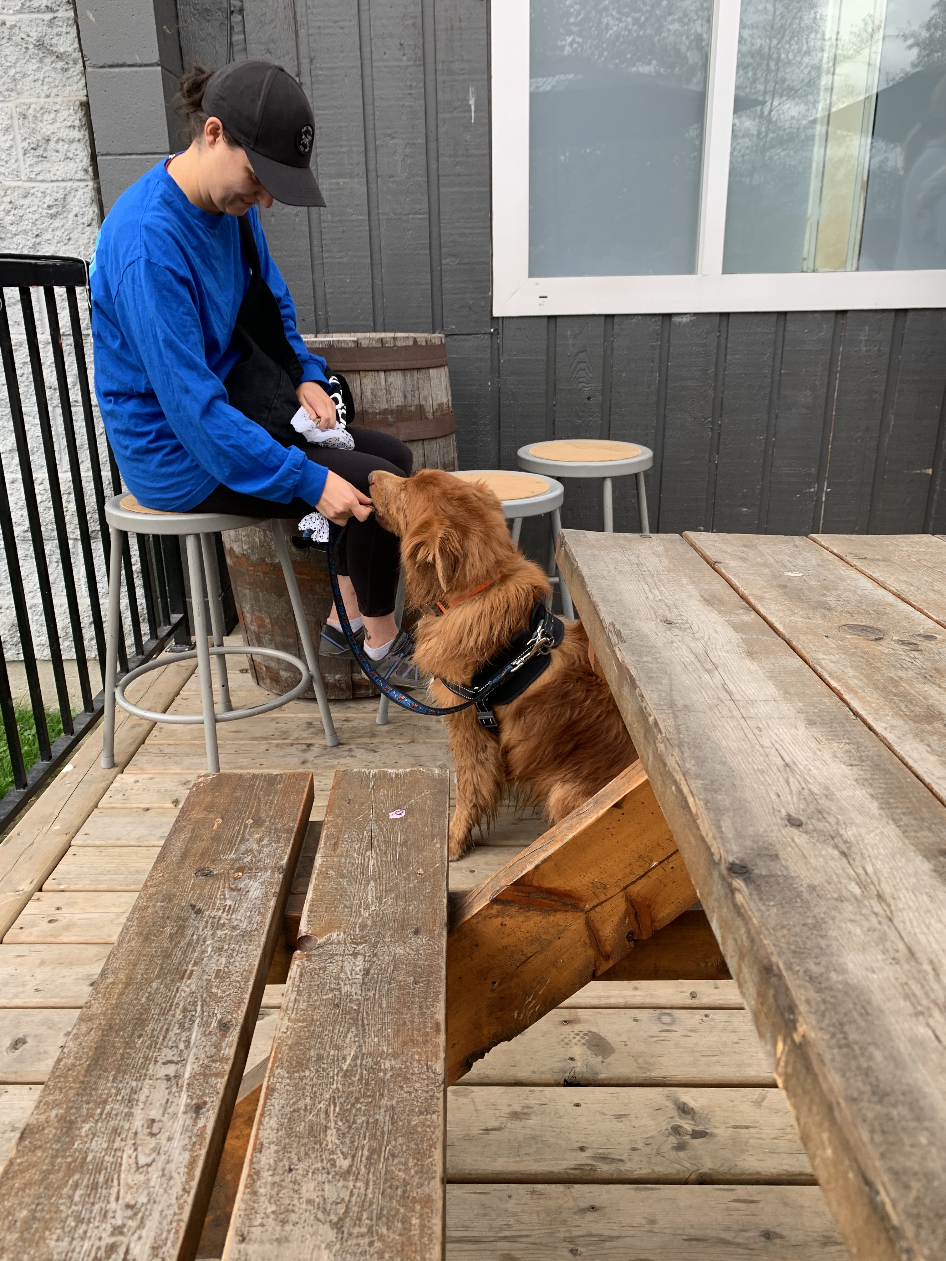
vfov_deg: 67.3
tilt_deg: -18.4
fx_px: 947
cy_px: 630
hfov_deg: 53.1
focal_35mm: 26
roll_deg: +1.3
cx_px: 473
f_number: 1.8
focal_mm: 4.25
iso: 32
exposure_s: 1/122
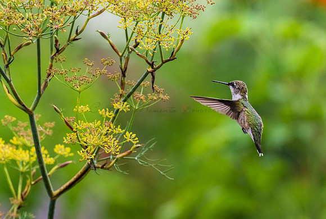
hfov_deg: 2.7
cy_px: 55
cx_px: 228
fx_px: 6834
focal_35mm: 753
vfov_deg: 1.8
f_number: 11
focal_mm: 500
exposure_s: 1/640
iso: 1600
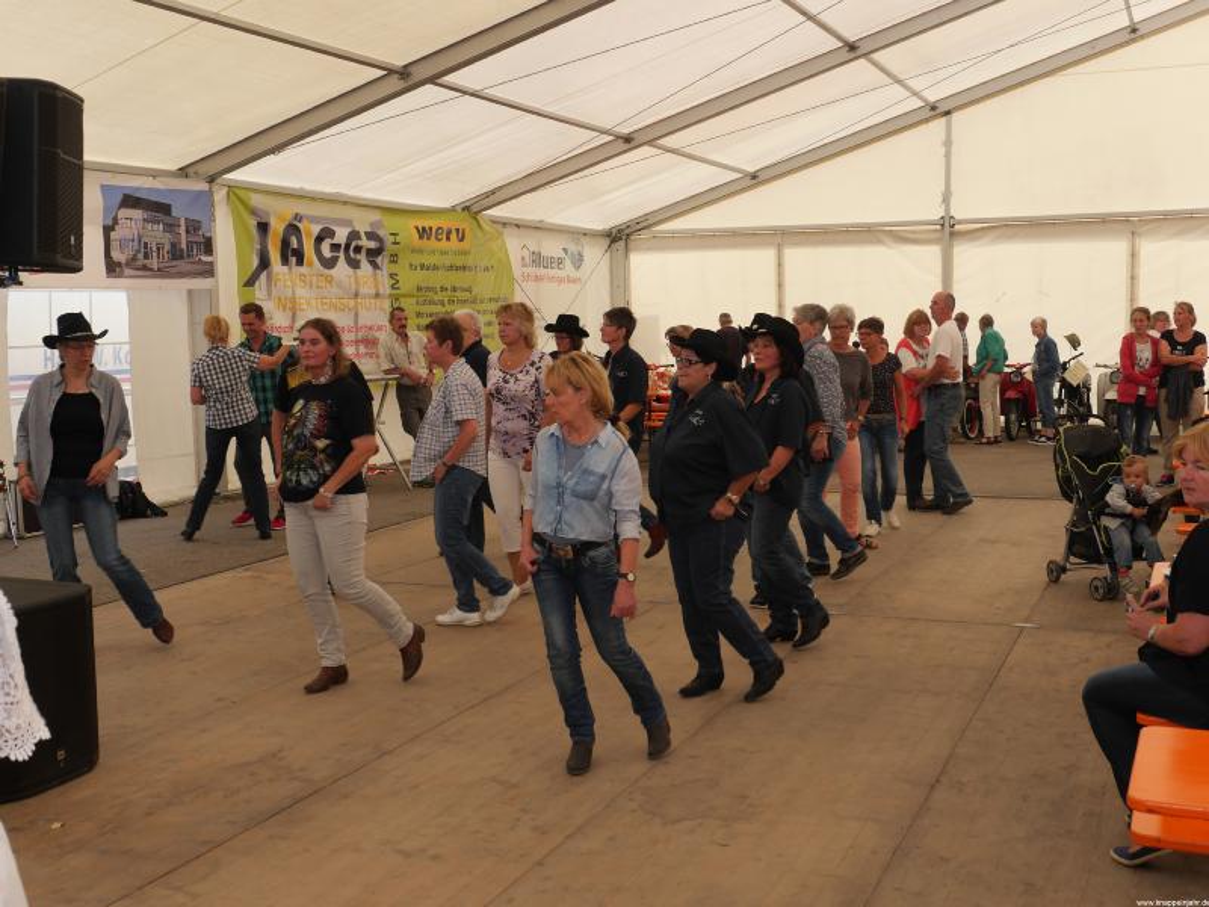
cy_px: 454
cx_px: 604
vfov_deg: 37.7
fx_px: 1327
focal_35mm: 38
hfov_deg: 49.0
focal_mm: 19
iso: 200
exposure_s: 1/160
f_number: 5.6
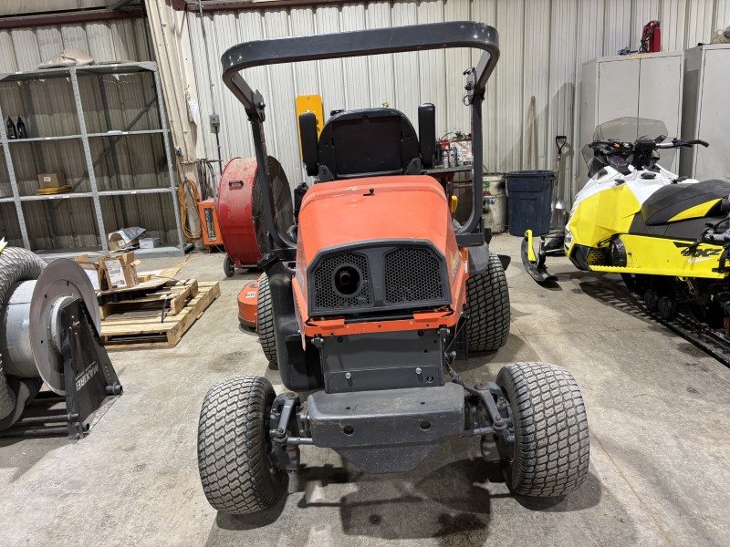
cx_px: 365
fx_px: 548
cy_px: 274
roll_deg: +3.7
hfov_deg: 67.3
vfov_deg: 53.1
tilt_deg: -13.8
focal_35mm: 26
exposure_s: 1/60
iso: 160
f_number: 1.6
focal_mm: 5.96
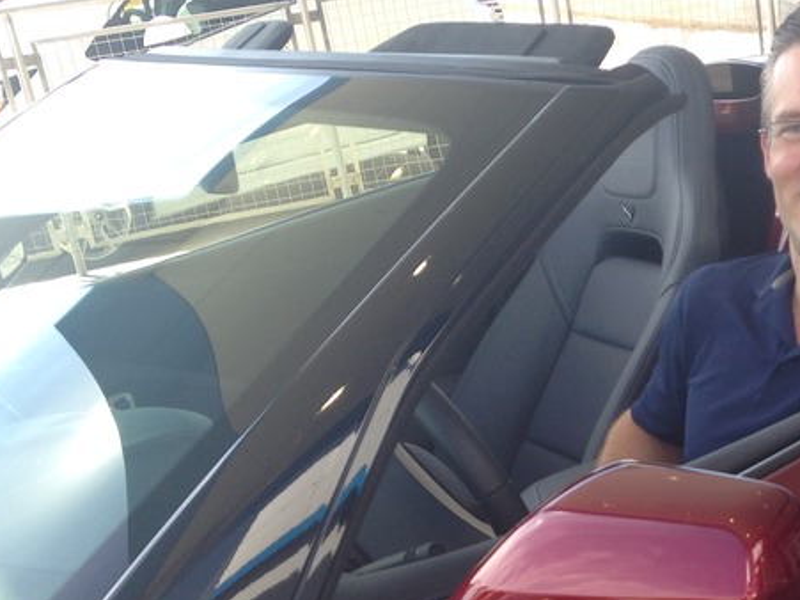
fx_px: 1733
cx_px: 718
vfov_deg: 19.4
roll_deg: +7.6
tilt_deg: -23.3
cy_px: 511
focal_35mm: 75
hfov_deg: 25.2
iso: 50
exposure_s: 1/201
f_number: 2.4
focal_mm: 4.12
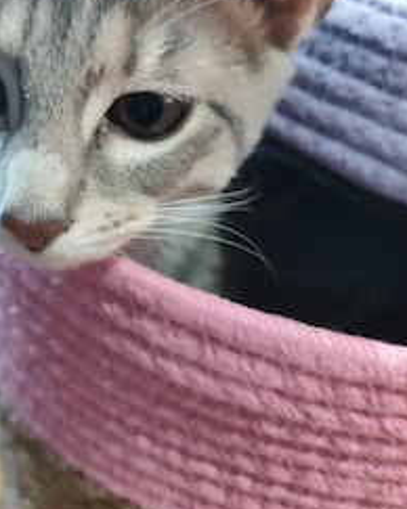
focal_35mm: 37
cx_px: 109
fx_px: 558
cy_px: 203
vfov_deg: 48.8
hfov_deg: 39.2
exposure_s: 1/33
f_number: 1.88
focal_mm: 5.59
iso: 2106
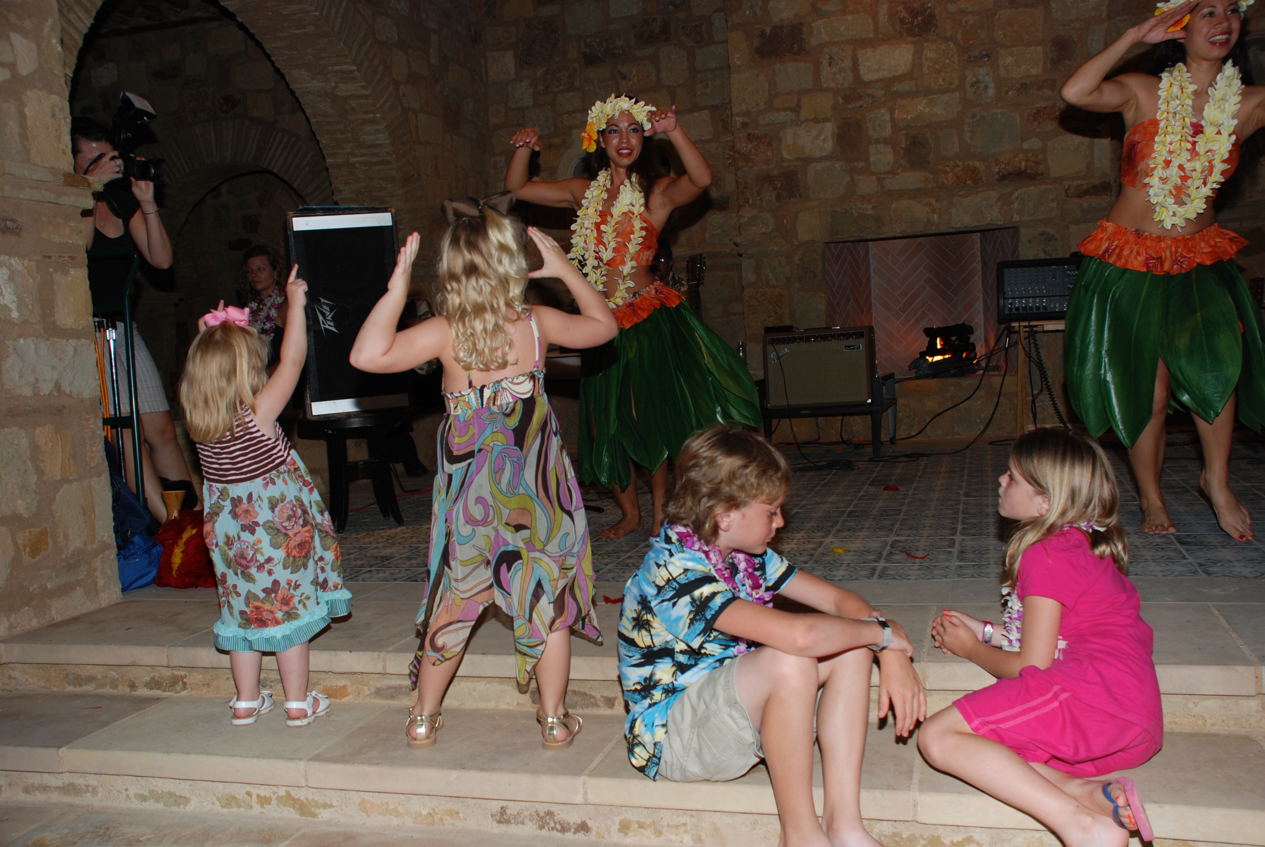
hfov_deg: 57.2
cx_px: 632
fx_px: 1161
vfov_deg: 40.1
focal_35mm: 33
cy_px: 424
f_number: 4
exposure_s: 1/60
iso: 220
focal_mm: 22
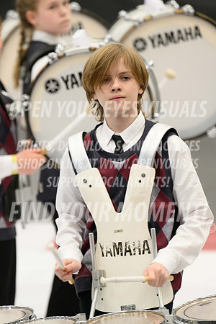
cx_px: 108
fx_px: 3600
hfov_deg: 3.4
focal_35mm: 400
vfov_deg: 5.2
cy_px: 162
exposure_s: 1/250
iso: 6400
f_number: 5.6
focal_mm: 400
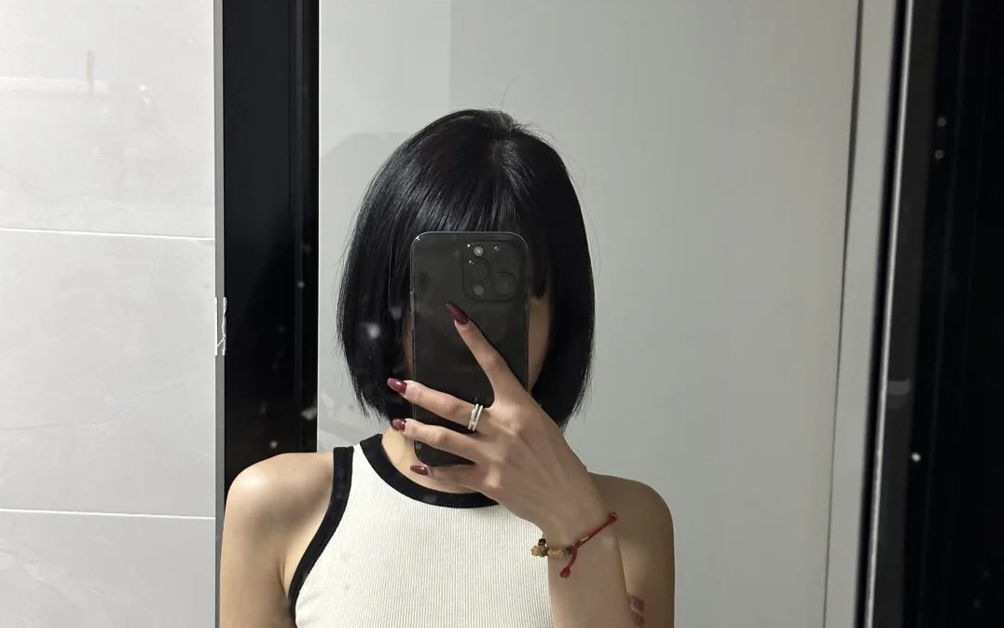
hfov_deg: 30.2
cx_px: 502
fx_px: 1861
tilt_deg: -8.7
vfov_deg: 18.8
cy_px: 556
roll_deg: -1.8
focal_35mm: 68
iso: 500
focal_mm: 6.86
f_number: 1.78
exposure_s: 1/40
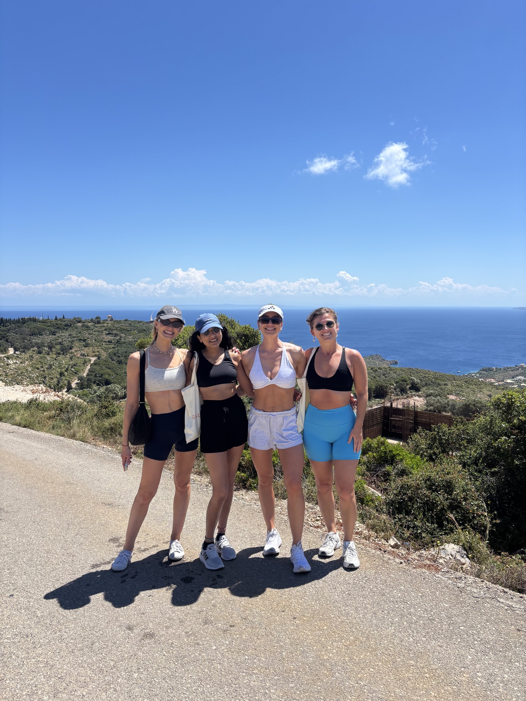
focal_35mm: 26
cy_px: 350
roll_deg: -1.0
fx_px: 527
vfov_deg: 67.3
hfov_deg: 53.1
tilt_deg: -4.5
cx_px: 263
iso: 50
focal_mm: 5.96
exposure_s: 1/4255
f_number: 1.6
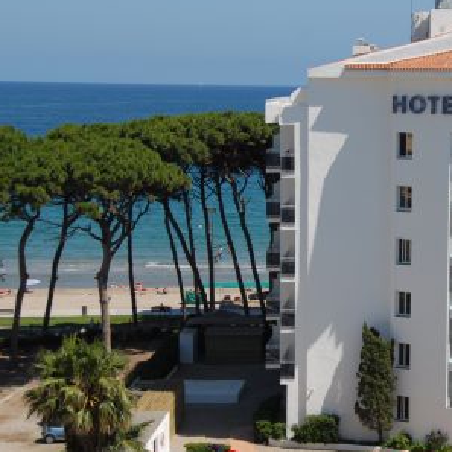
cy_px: 266
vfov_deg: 14.1
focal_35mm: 124
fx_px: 1832
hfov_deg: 14.0
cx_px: 356
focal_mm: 48
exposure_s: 1/500
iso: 100
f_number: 6.3
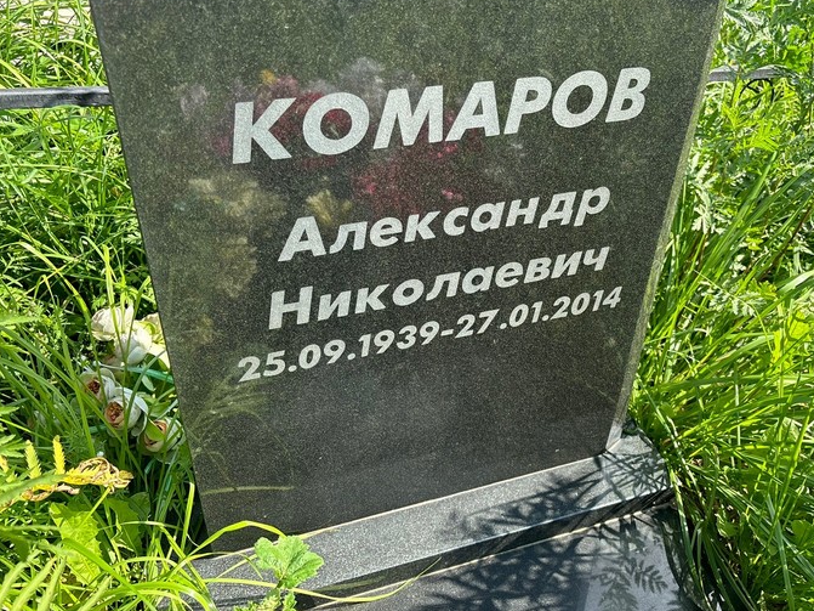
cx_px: 457
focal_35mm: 31
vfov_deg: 45.2
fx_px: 729
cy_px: 249
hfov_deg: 58.2
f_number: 1.6
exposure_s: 1/781
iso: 50
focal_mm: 5.96
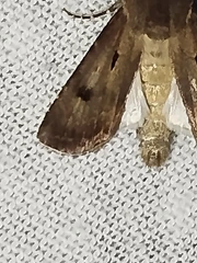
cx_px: 160
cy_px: 44
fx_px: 1540
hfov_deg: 7.3
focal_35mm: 203
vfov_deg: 9.7
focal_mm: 5.31
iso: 160
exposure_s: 1/50
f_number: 1.7
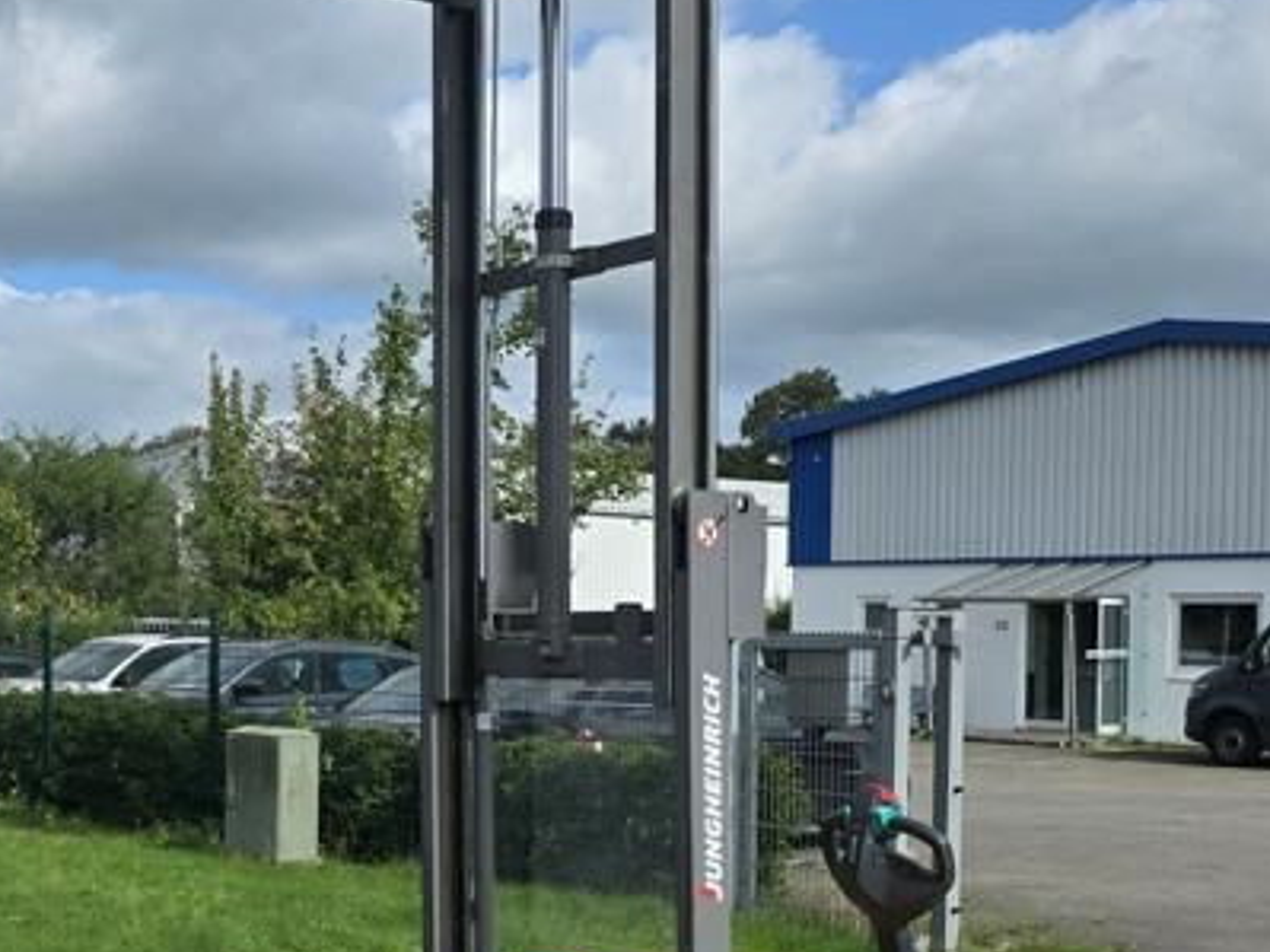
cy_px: 691
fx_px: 2164
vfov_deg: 24.6
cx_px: 321
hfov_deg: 32.1
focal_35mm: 59
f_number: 1.7
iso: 80
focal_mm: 6.3
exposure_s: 1/5958
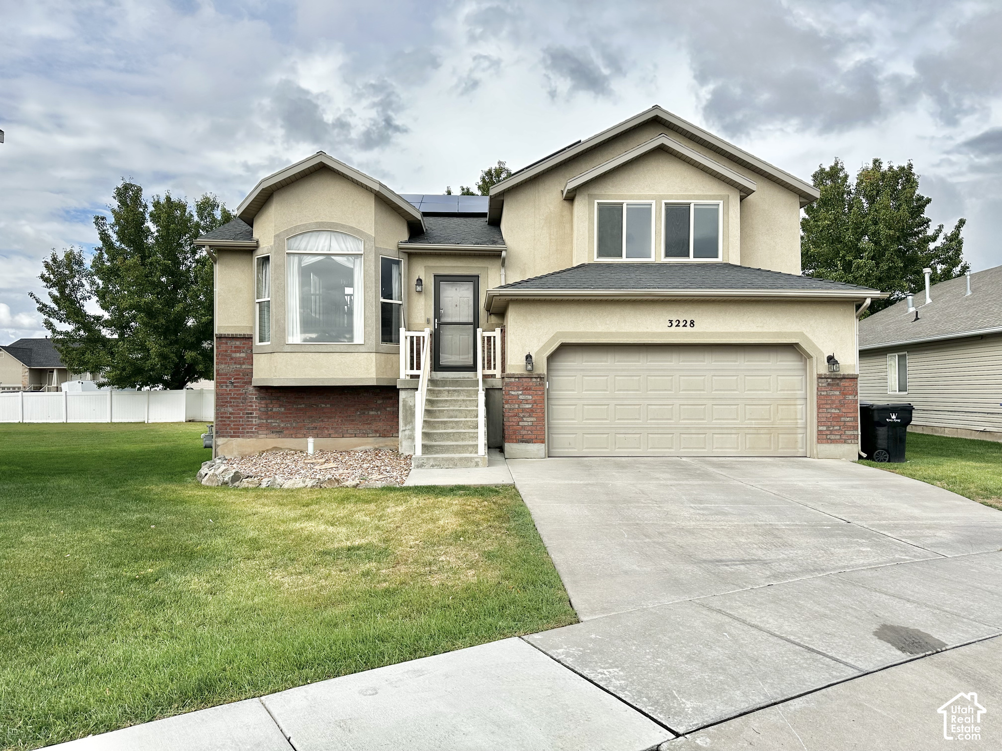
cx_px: 501
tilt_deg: +1.5
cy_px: 376
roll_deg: -0.8
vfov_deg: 56.8
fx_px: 695
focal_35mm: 24
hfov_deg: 71.6
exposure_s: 1/2252
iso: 80
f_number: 1.78
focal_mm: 6.86
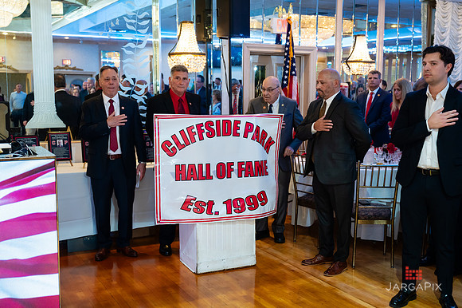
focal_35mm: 40
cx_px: 231
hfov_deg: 48.1
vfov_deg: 33.1
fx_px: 517
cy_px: 154
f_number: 3.2
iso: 1600
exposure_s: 1/200
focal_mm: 40
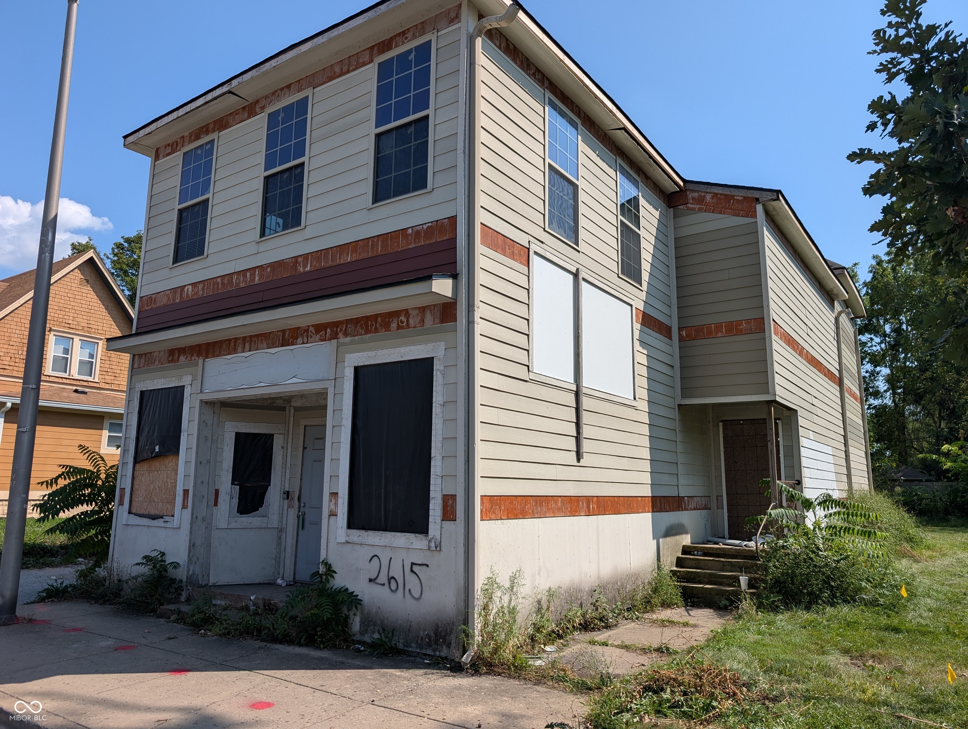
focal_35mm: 24
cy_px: 364
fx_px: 672
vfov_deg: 56.9
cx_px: 484
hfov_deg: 71.5
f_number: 1.68
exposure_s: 1/1513
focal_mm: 6.9
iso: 22
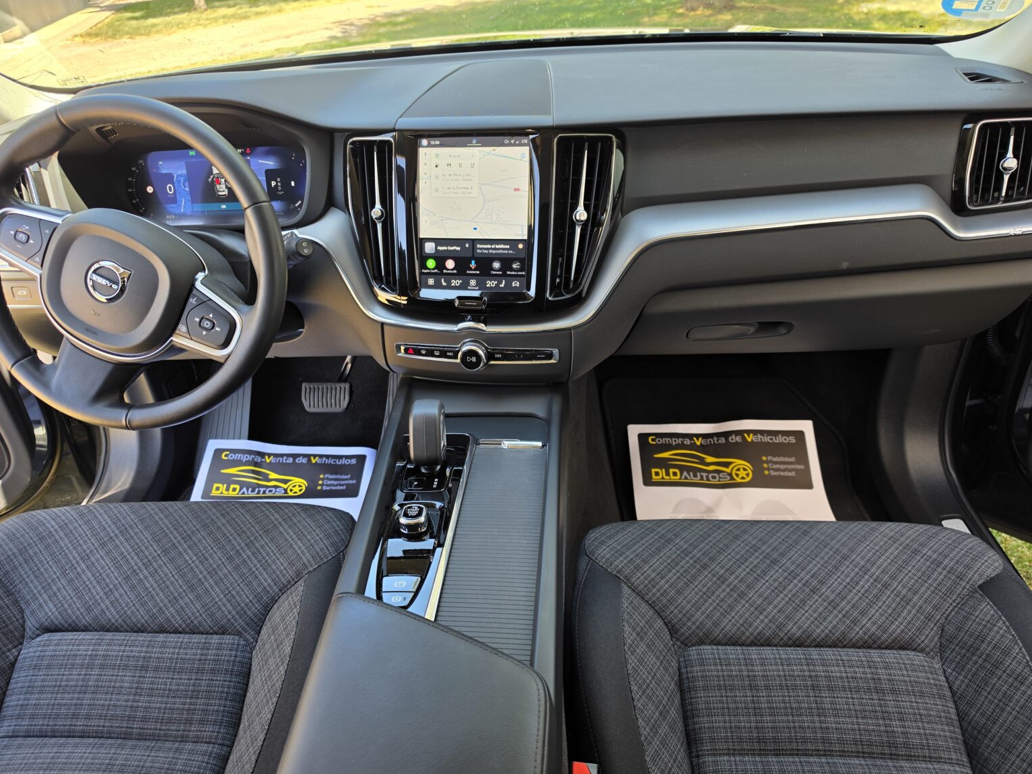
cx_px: 497
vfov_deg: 56.8
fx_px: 716
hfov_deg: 71.6
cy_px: 384
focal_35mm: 24
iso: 12
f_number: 1.4
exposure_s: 1/100
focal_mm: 6.5
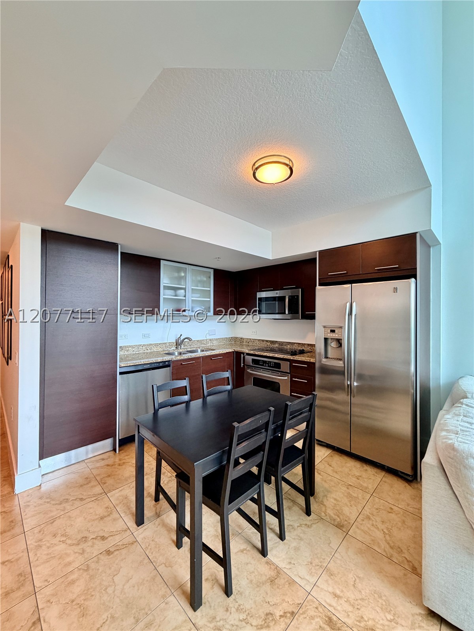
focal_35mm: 14
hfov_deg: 85.7
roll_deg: -1.0
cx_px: 237
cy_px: 316
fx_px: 256
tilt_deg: +0.8
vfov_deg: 102.1
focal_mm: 2.22
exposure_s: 1/121
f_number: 2.2
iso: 200
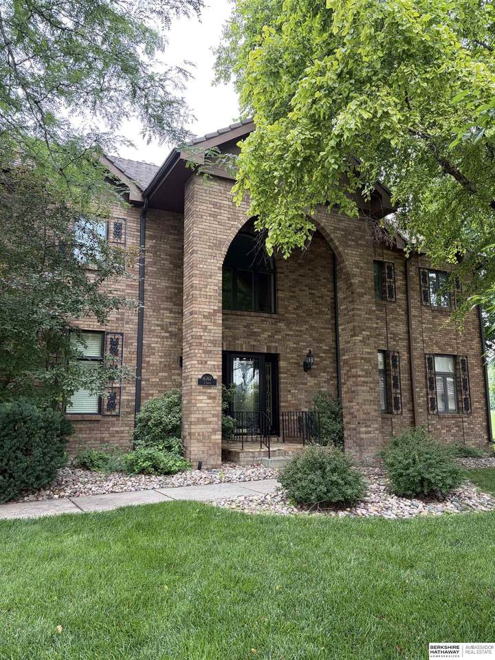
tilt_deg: +9.6
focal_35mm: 26
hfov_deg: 53.1
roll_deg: +0.8
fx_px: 496
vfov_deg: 67.3
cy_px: 330
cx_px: 248
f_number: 1.6
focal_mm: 5.96
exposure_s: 1/175
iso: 50
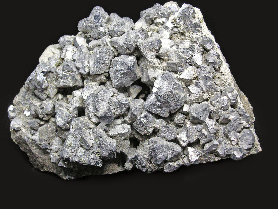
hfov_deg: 36.8
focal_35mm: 52
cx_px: 139
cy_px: 104
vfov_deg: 28.0
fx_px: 418
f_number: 4.6
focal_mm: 13.2
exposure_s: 1/30
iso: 200
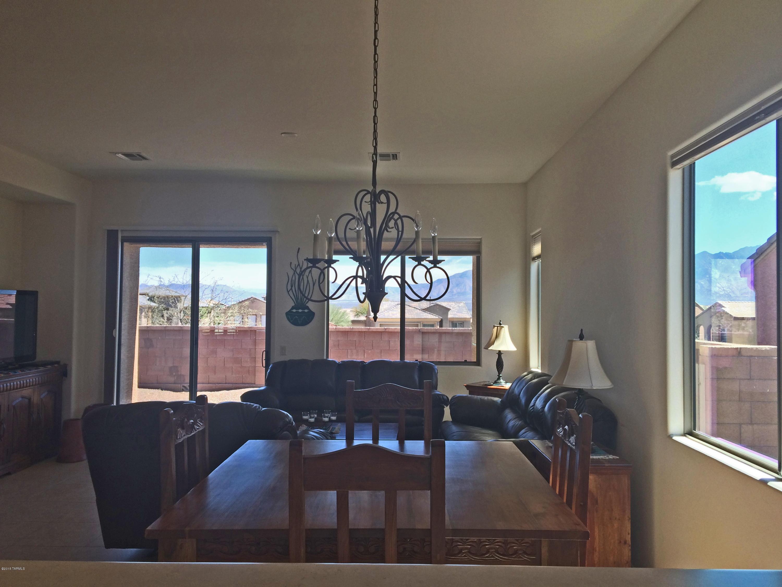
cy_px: 294
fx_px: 655
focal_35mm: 29
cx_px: 391
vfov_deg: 48.2
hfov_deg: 61.7
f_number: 2.2
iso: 32
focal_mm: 4.15
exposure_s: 1/173
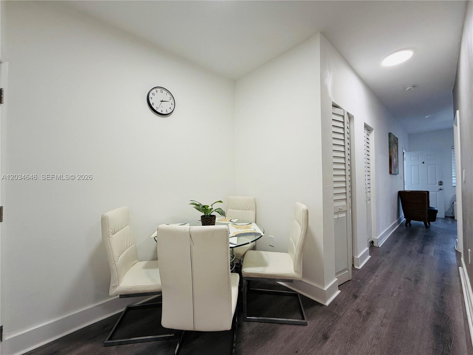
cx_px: 236
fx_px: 191
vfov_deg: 85.7
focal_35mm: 14
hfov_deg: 102.1
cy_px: 178
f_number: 2.2
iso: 160
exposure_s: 1/120
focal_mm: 2.22
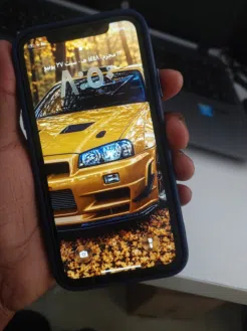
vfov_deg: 62.9
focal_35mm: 28
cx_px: 102
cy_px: 133
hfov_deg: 49.4
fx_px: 267
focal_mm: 5.06
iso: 320
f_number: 1.8
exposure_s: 1/50
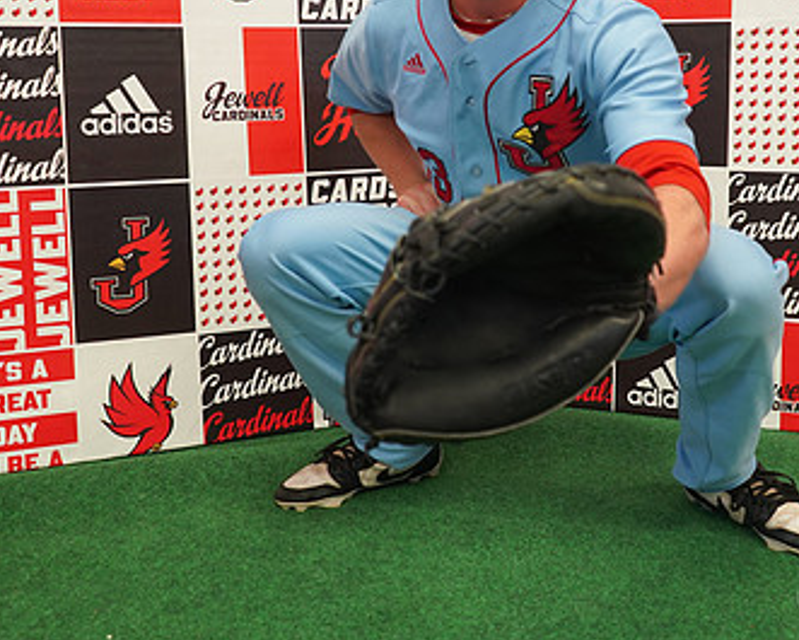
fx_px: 1088
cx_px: 466
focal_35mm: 46
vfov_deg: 32.3
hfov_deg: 40.2
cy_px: 187
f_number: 4
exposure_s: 1/160
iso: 2000
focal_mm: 28
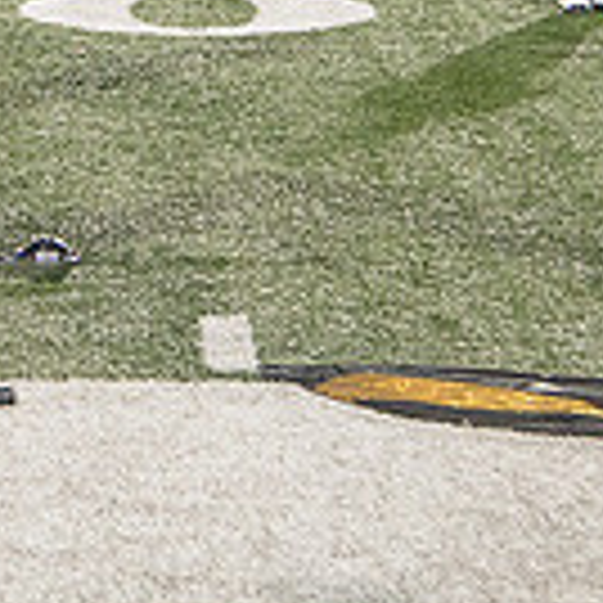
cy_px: -158
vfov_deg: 8.2
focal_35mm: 211
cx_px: -126
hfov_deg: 8.2
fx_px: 4158
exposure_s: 1/320
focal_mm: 55
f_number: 4
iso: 3200
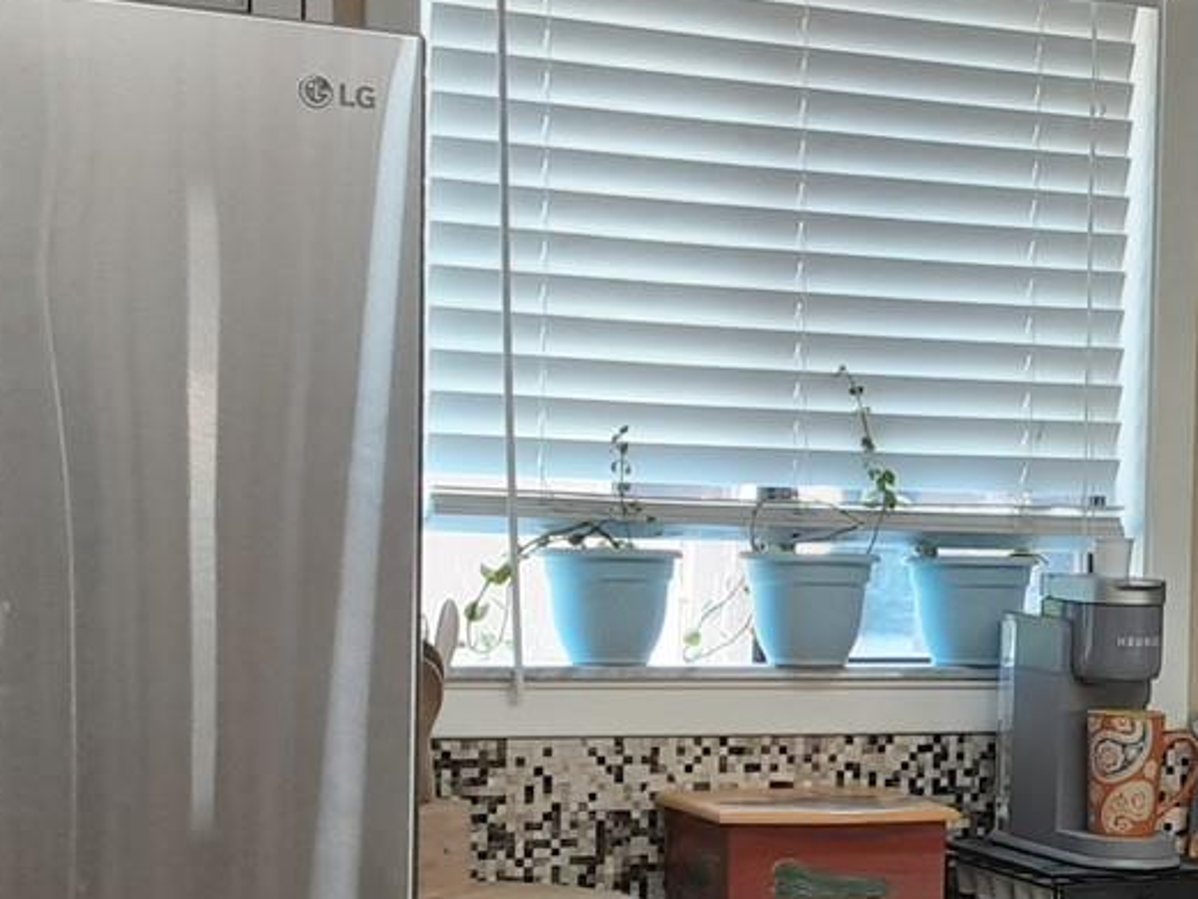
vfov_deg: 17.0
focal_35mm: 86
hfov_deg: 22.2
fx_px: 2977
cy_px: 756
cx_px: 1069
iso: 64
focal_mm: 2.9
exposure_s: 1/50
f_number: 1.9
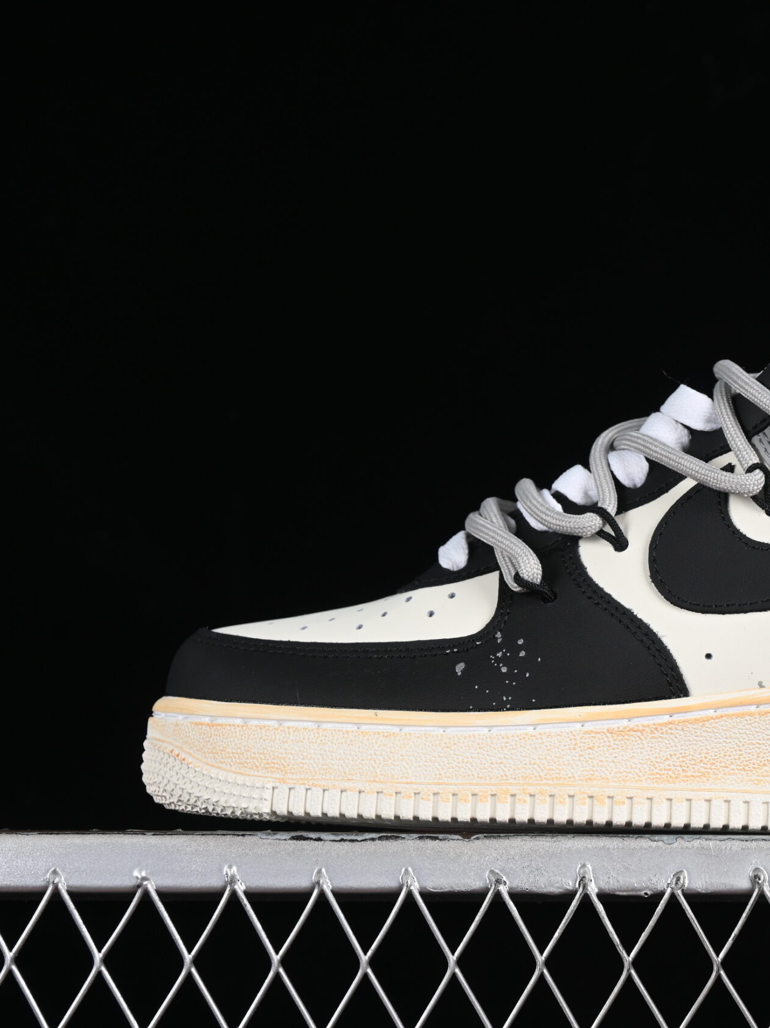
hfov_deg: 13.5
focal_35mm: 109
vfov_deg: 18.0
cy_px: 517
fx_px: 3234
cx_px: 691
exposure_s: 1/80
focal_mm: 50
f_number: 7.1
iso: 160
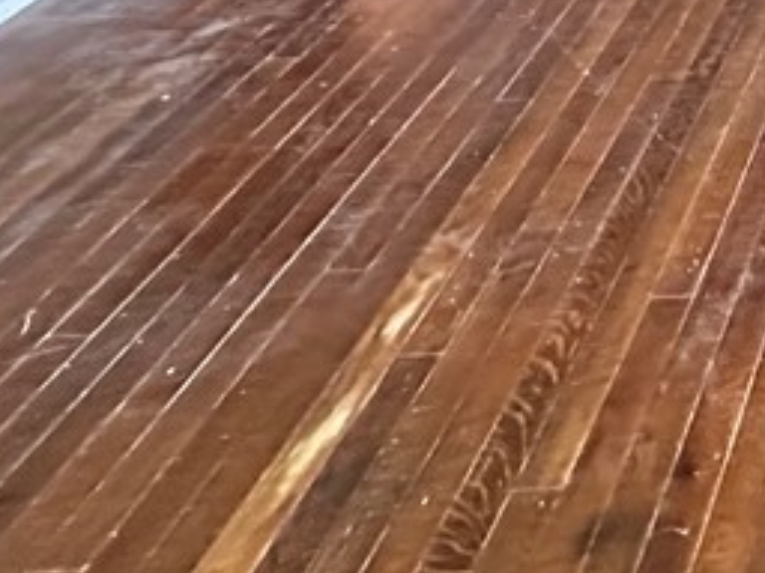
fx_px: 1238
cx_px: 1156
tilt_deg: -9.1
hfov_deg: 25.5
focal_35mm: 56
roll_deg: +0.2
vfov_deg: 18.6
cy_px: -522
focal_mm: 2.22
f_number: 2.2
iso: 1000
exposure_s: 1/60
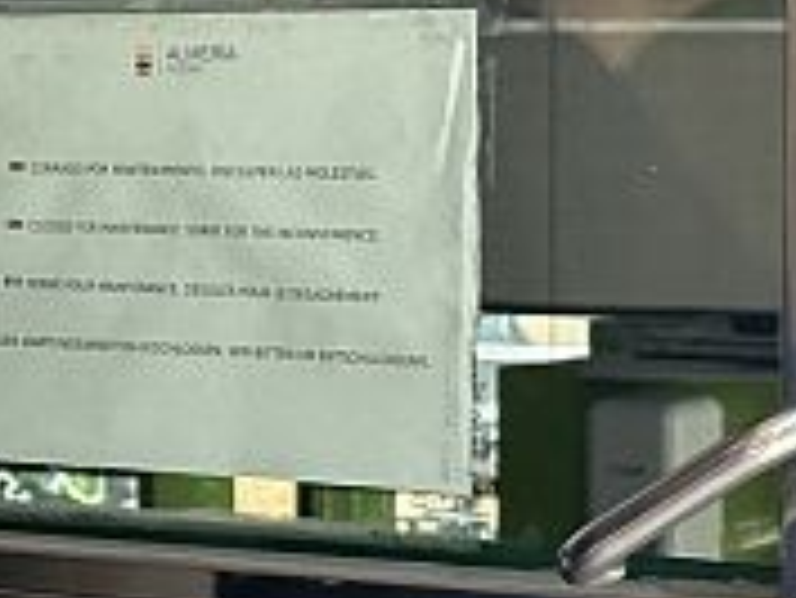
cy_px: 335
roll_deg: +0.4
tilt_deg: -4.6
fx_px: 4372
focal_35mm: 190
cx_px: -396
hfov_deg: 10.1
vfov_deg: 7.8
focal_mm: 6.86
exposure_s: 1/681
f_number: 1.78
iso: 64
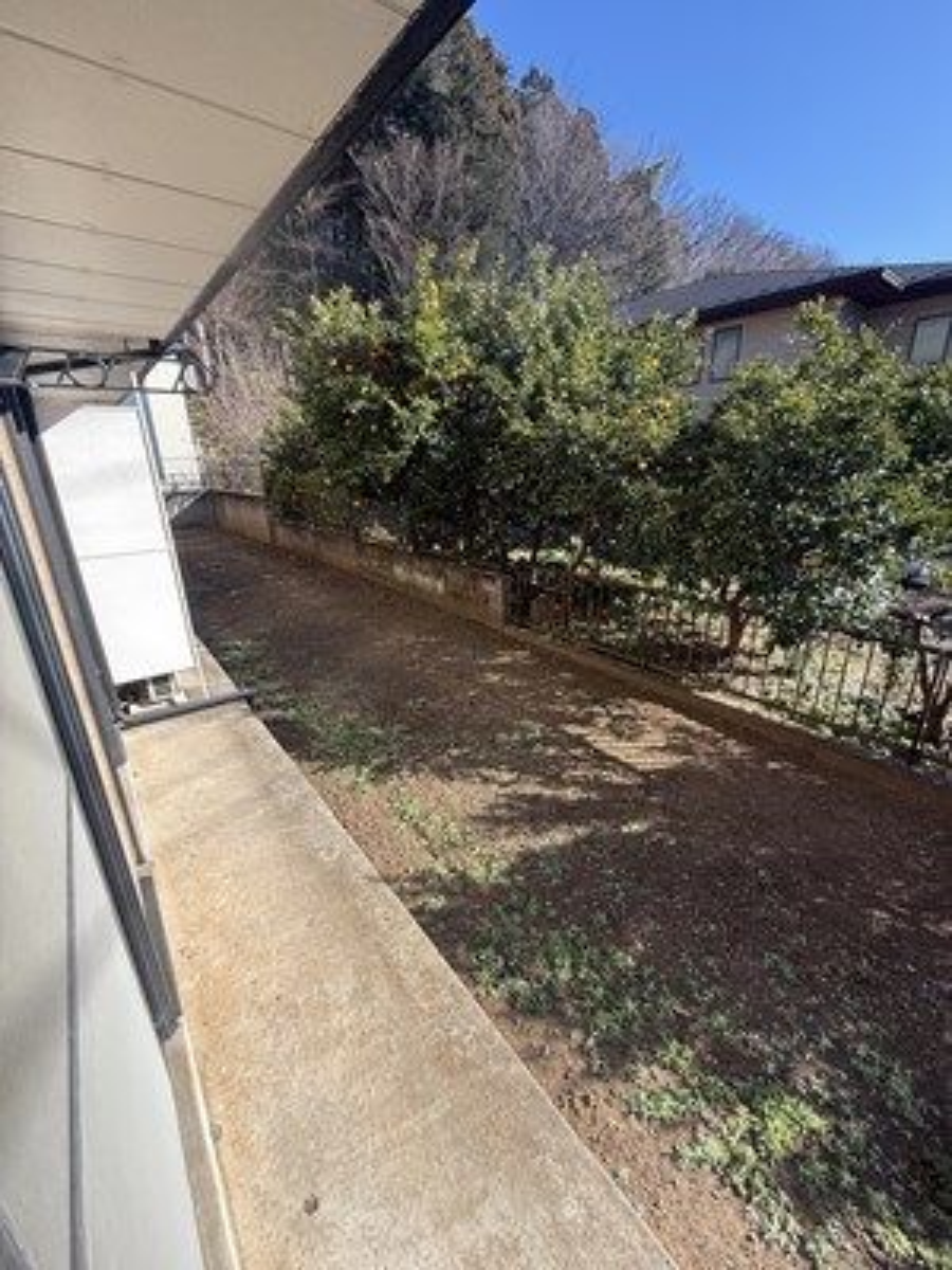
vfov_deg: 102.1
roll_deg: +2.3
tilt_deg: -17.1
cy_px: 635
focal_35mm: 14
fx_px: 513
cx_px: 476
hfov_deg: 85.7
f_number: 2.2
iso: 64
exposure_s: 1/388
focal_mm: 2.22
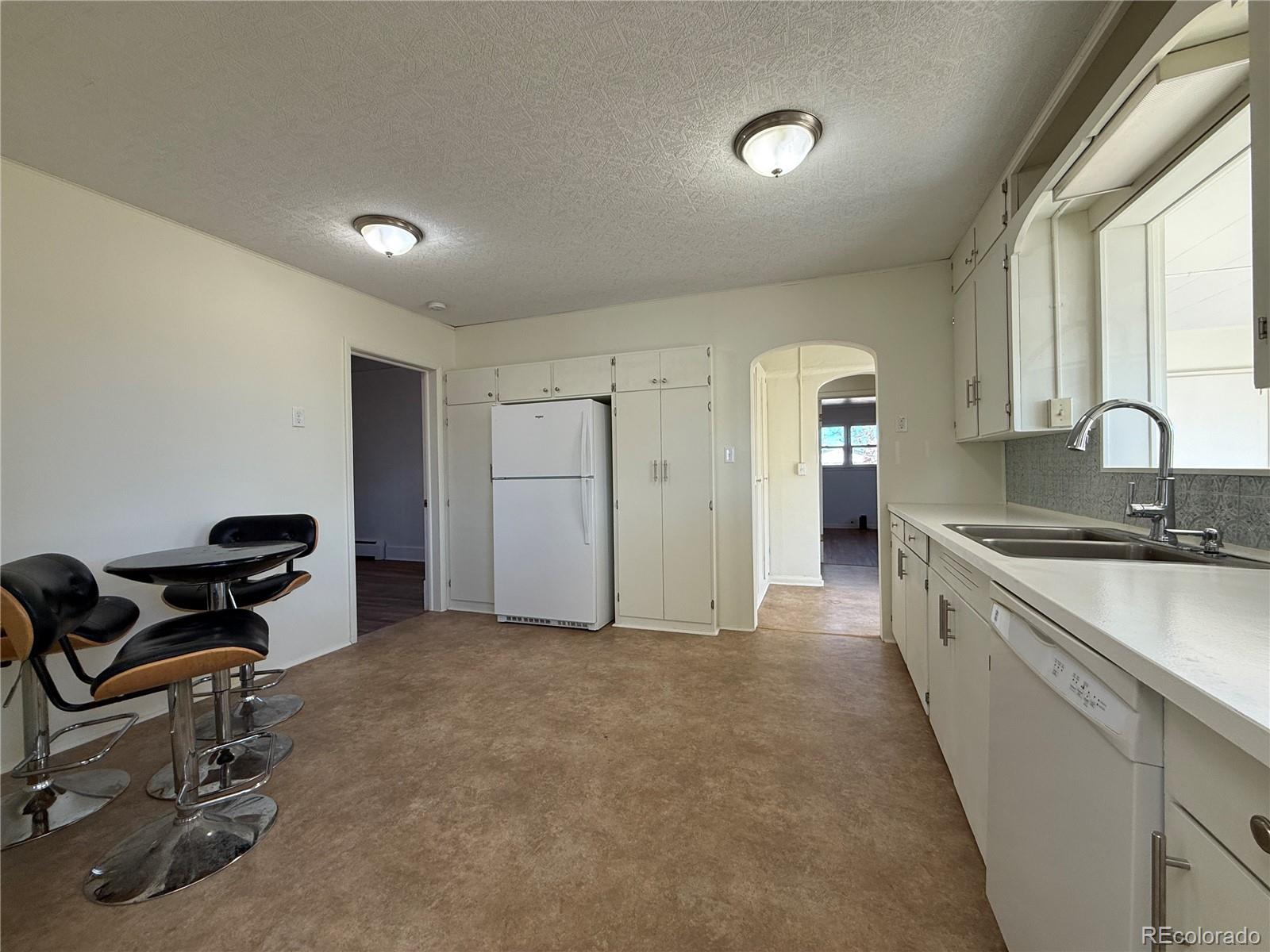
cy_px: 476
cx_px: 635
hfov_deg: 102.1
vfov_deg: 85.7
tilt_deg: +0.2
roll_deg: +1.2
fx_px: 514
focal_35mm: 14
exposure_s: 1/120
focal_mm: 2.22
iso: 100
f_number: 2.2
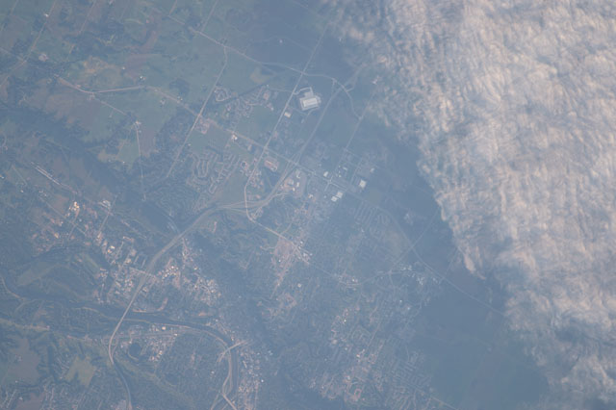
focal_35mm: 1150
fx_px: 19667
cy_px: 205
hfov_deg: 1.8
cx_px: 308
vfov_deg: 1.2
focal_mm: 1150
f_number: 9
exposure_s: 1/250
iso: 400
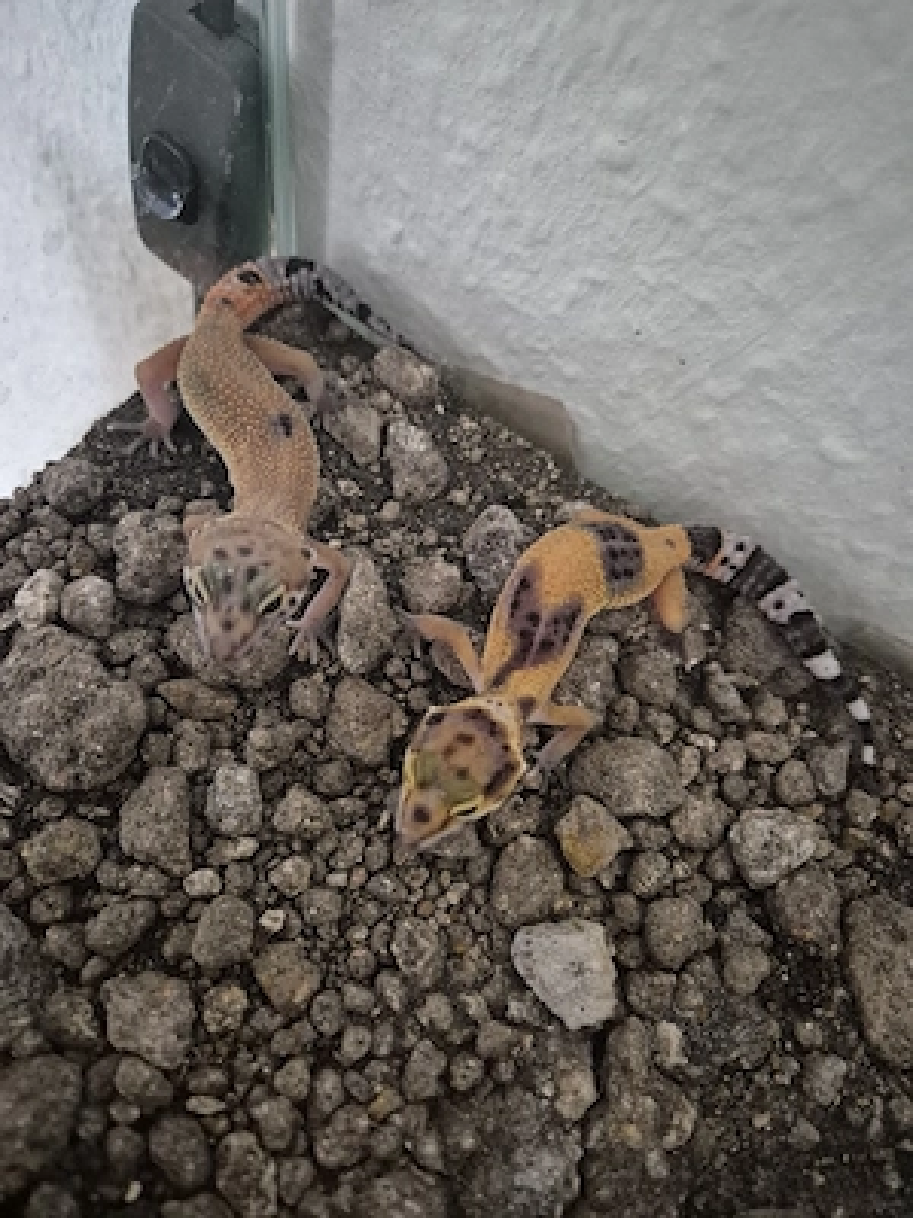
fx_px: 809
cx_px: 456
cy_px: 609
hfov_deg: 58.9
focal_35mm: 23
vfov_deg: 73.9
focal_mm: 5.4
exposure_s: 1/33
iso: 1600
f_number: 1.8
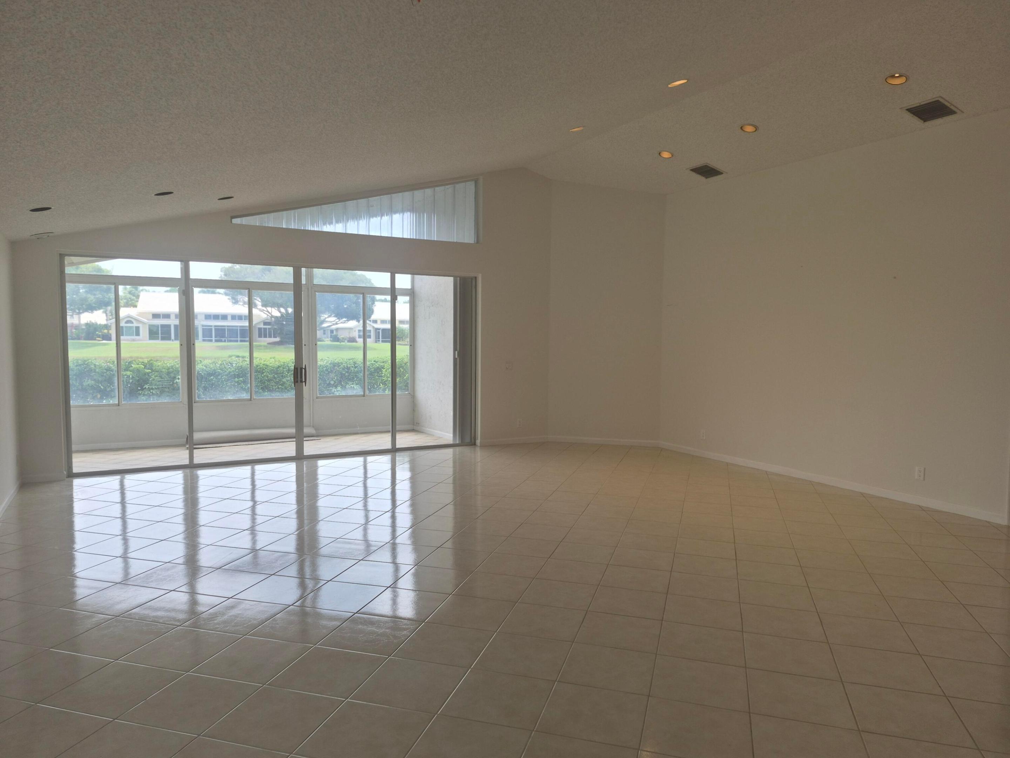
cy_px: 379
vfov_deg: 58.9
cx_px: 505
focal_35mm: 23
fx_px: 671
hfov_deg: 73.9
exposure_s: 1/180
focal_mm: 5.4
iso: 32
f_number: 1.8
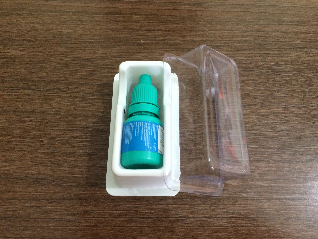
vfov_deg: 48.2
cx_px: 159
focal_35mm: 29
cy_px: 120
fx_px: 266
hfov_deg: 61.7
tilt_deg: -68.1
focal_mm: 4.15
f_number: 2.2
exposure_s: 1/33
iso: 250
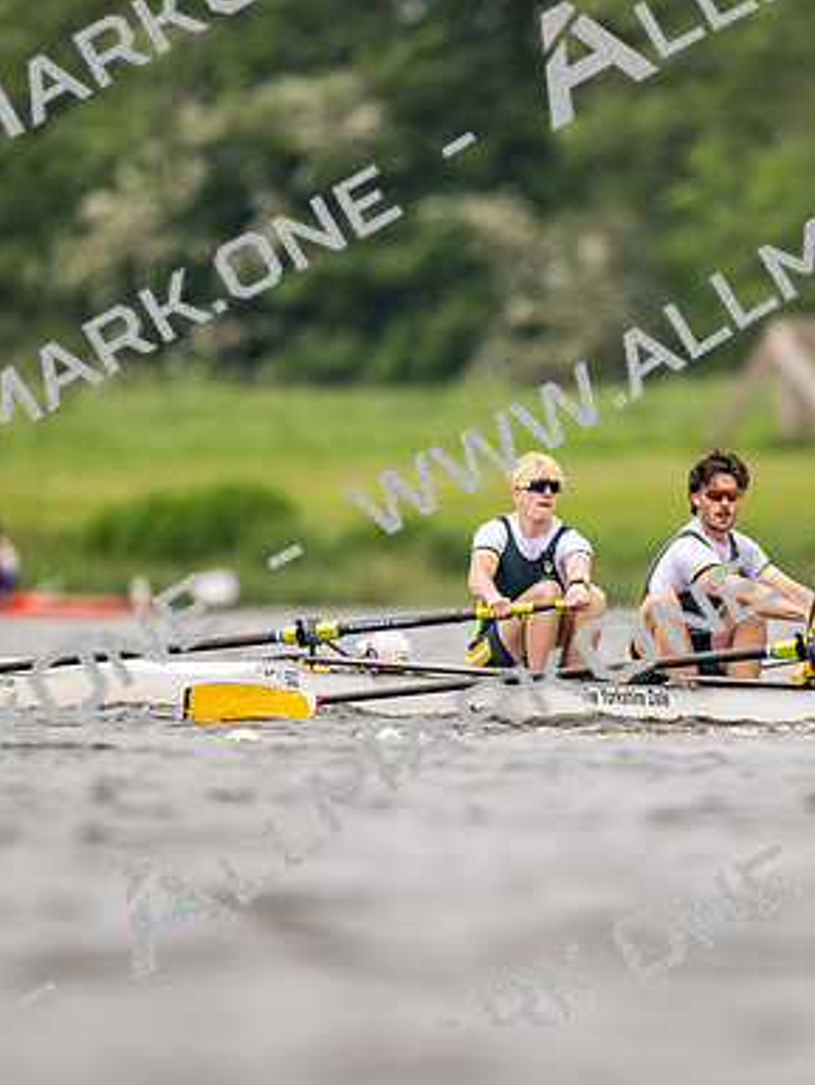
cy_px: 542
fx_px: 27296
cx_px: 697
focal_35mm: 870
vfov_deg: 2.3
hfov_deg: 1.7
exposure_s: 1/2000
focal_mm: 600
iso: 900
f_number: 4
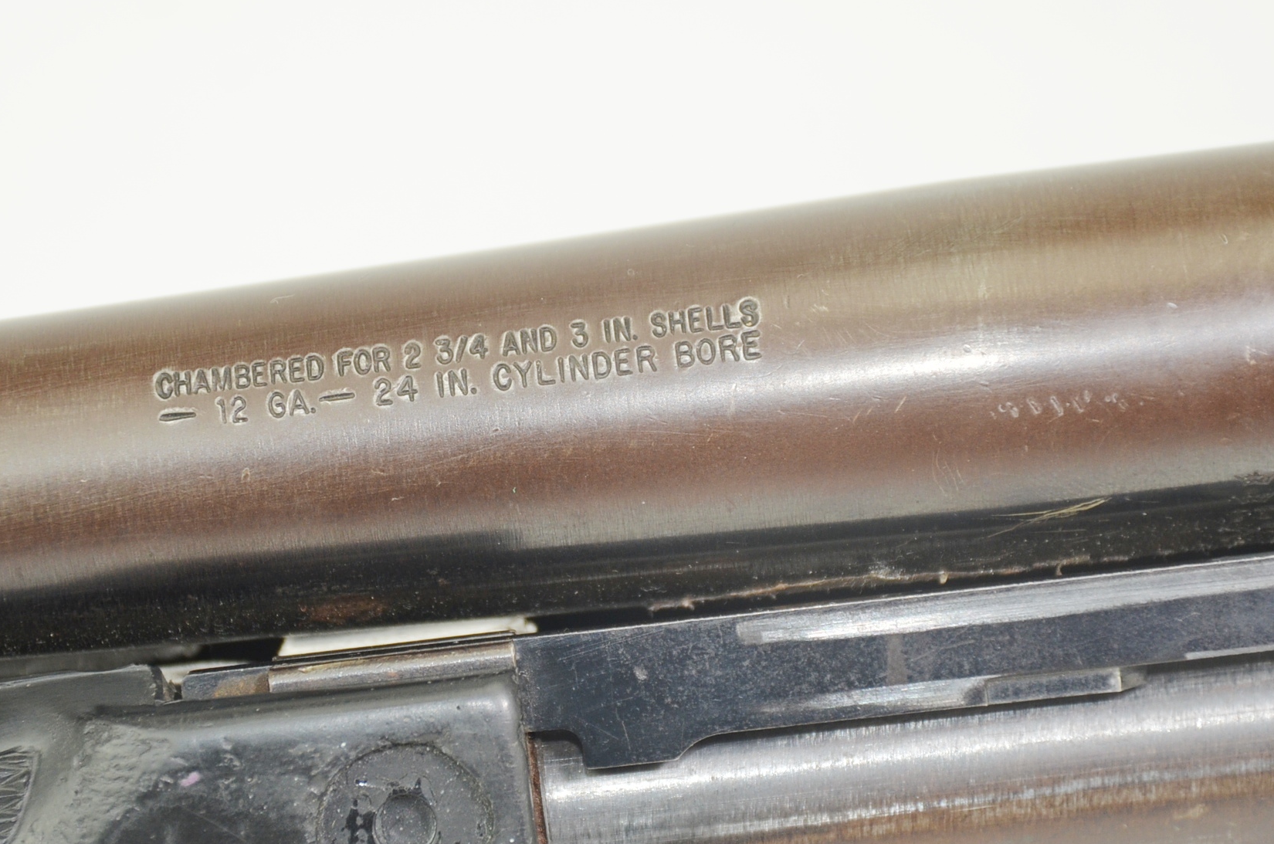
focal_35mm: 224
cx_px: 585
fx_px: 7911
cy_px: 475
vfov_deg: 6.1
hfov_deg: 9.2
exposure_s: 1/100
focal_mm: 100
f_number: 5.6
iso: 400
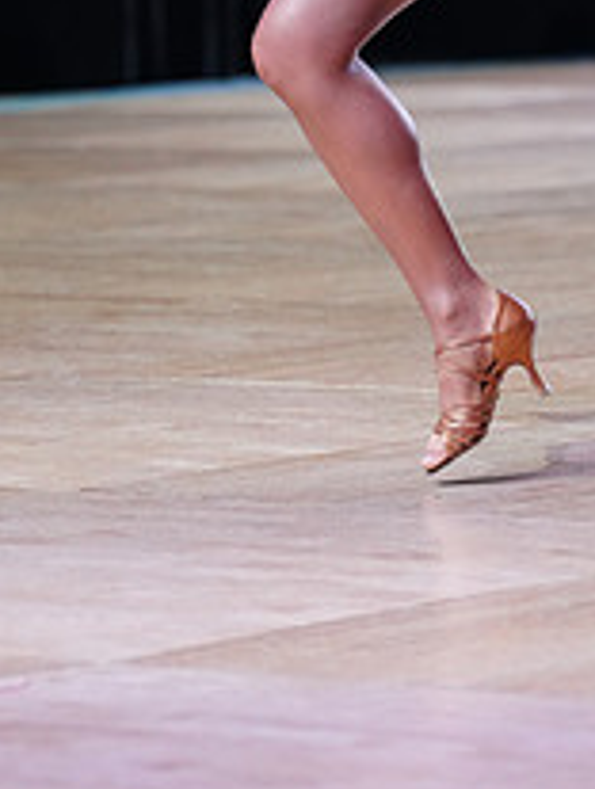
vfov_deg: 6.5
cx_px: 635
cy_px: -187
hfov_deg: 4.9
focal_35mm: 304
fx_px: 6946
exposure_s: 1/500
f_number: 2.8
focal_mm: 113
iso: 2000
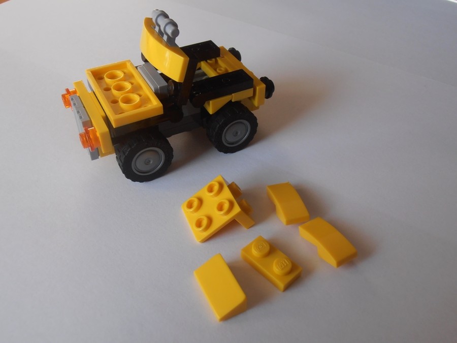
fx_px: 488
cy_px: 172
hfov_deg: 50.1
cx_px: 228
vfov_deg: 38.7
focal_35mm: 37
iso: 80
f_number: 3.9
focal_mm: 6.61
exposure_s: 1/40
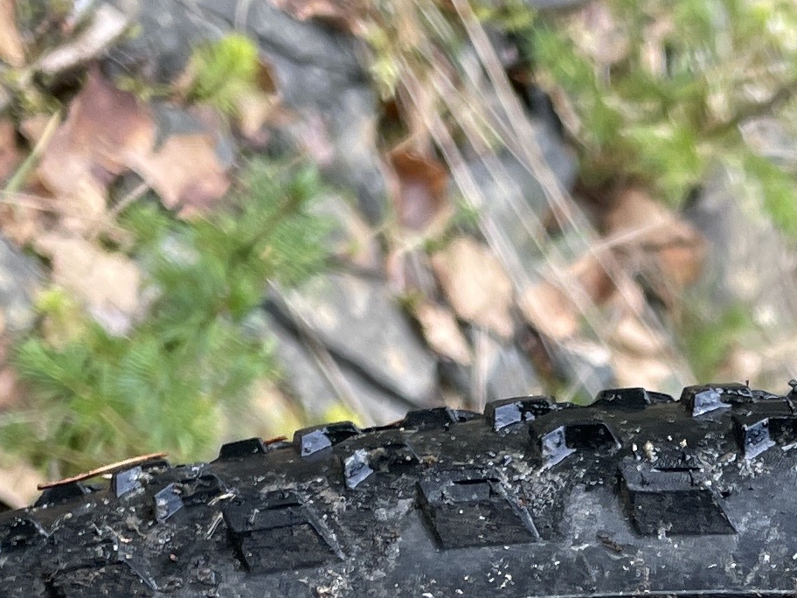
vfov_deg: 12.4
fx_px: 2648
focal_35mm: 115
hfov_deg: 16.7
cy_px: 827
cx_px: 821
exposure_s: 1/121
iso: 50
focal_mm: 4.2
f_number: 1.6
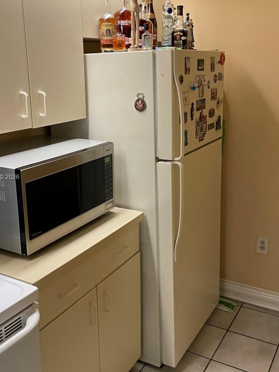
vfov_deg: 49.0
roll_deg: +3.1
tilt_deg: -11.7
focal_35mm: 38
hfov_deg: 37.7
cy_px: 178
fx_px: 408
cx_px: 140
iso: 200
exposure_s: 1/60
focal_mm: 4.2
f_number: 1.6
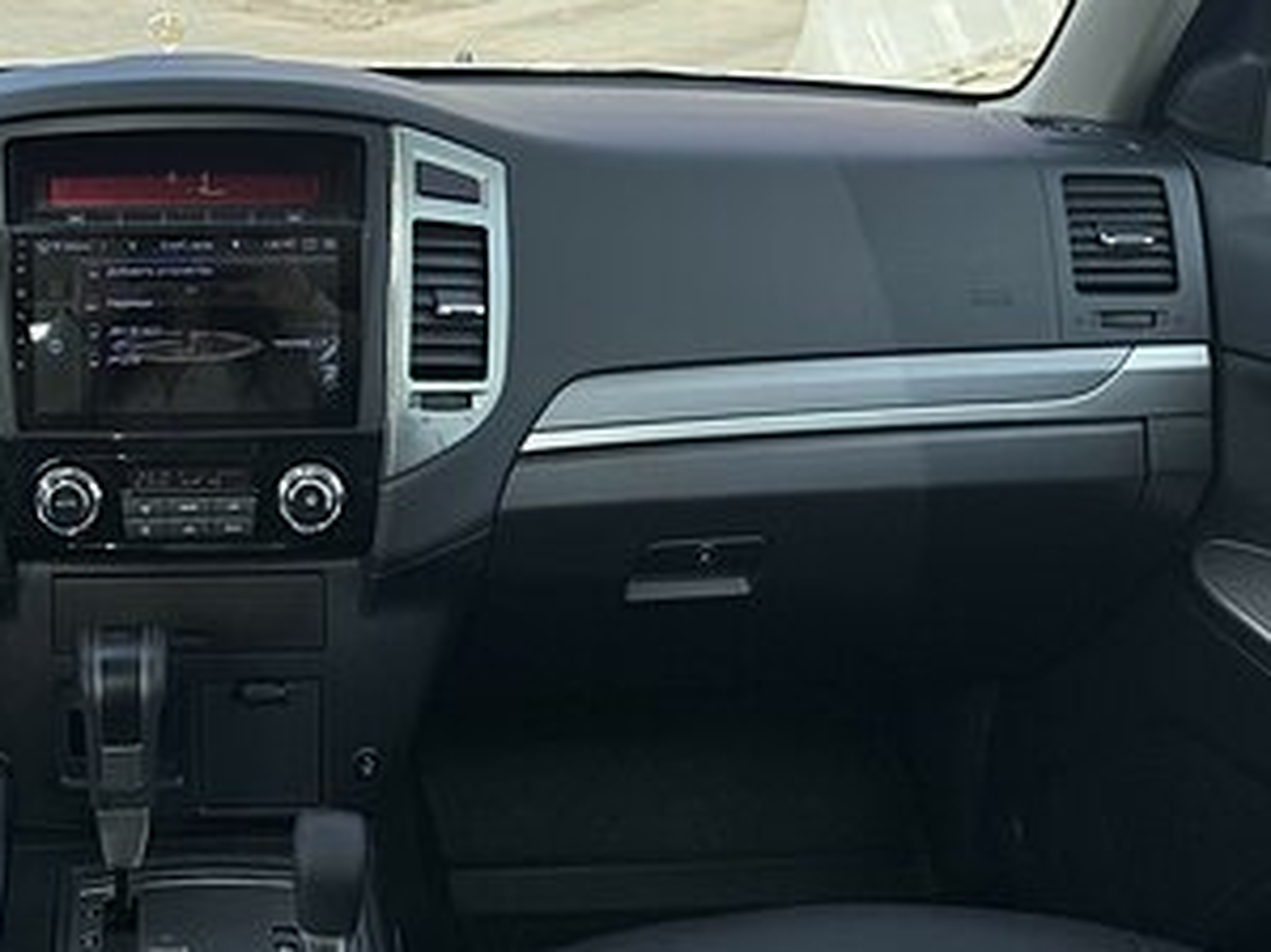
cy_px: 295
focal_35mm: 44
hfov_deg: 40.5
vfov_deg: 32.5
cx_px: 191
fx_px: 1615
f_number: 1.78
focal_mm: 6.76
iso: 80
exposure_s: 1/1230
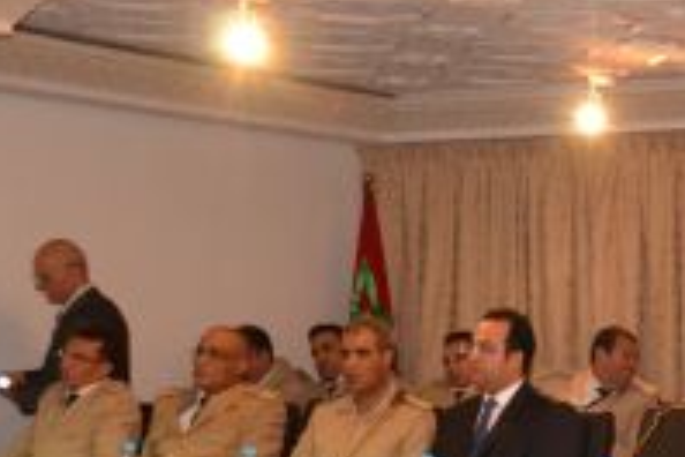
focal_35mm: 97
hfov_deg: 19.5
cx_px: 865
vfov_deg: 13.9
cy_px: 443
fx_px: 1846
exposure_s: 1/60
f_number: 3.8
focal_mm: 20
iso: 2800
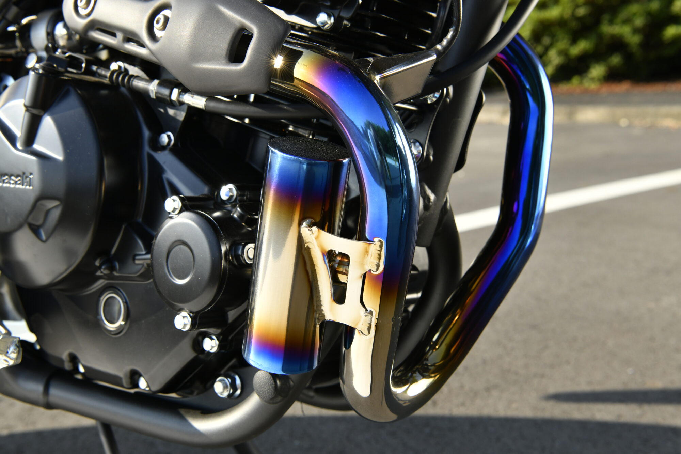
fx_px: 870
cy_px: 227
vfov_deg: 29.2
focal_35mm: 46
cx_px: 340
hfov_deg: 42.7
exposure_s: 1/640
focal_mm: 46
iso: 640
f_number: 10
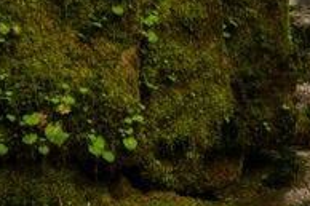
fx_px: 800
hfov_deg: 19.4
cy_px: -97
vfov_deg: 13.8
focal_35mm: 93
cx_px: 449
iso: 500
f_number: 22
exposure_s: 1/2.5
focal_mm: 30
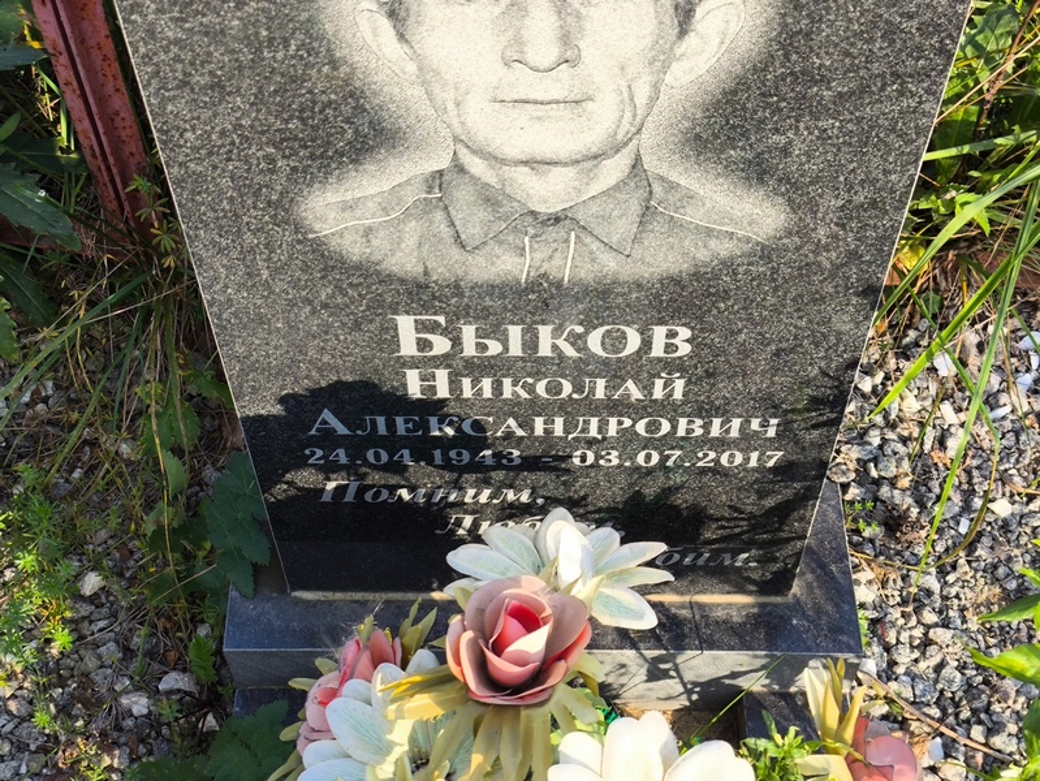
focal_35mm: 50
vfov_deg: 29.1
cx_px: 520
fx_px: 1503
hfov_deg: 38.2
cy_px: 390
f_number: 1.7
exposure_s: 1/523
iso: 50
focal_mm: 4.71
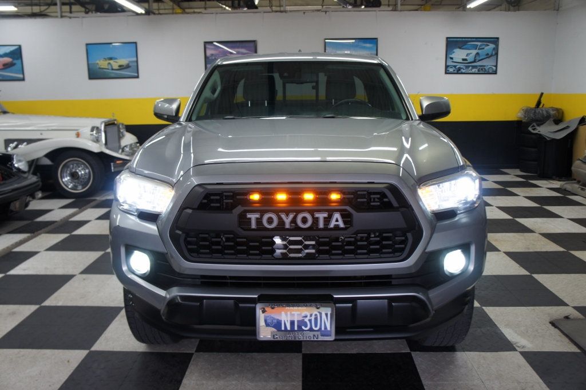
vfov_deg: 43.5
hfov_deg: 62.0
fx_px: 488
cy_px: 195
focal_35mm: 30
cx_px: 293
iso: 200
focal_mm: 20
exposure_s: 1/40
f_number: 4
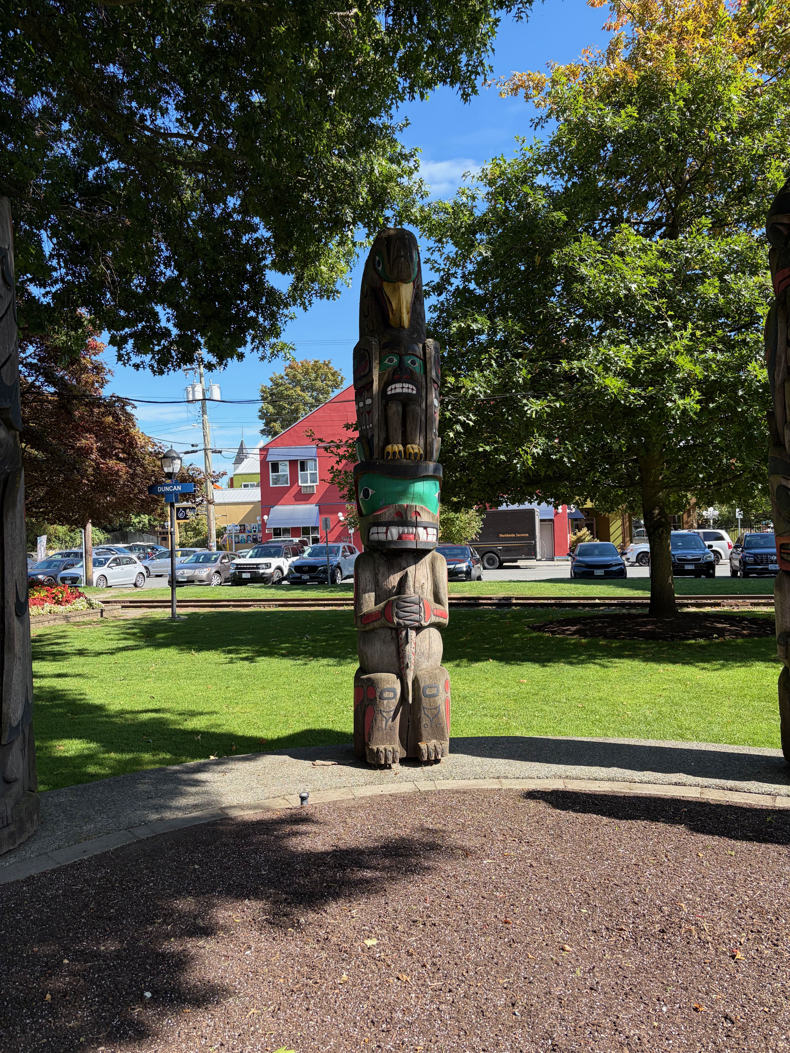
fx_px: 791
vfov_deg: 67.3
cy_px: 526
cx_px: 395
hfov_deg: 53.1
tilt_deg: +1.2
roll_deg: +1.4
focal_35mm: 26
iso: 50
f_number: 1.6
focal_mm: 5.96
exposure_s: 1/1196
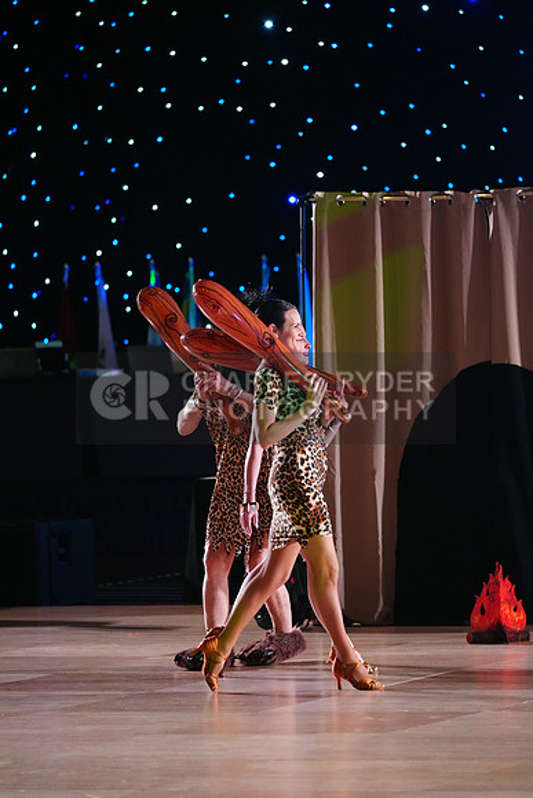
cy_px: 399
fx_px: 4283
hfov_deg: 7.1
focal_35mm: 193
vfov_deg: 10.7
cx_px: 266
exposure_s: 1/400
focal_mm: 193
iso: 5000
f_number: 4
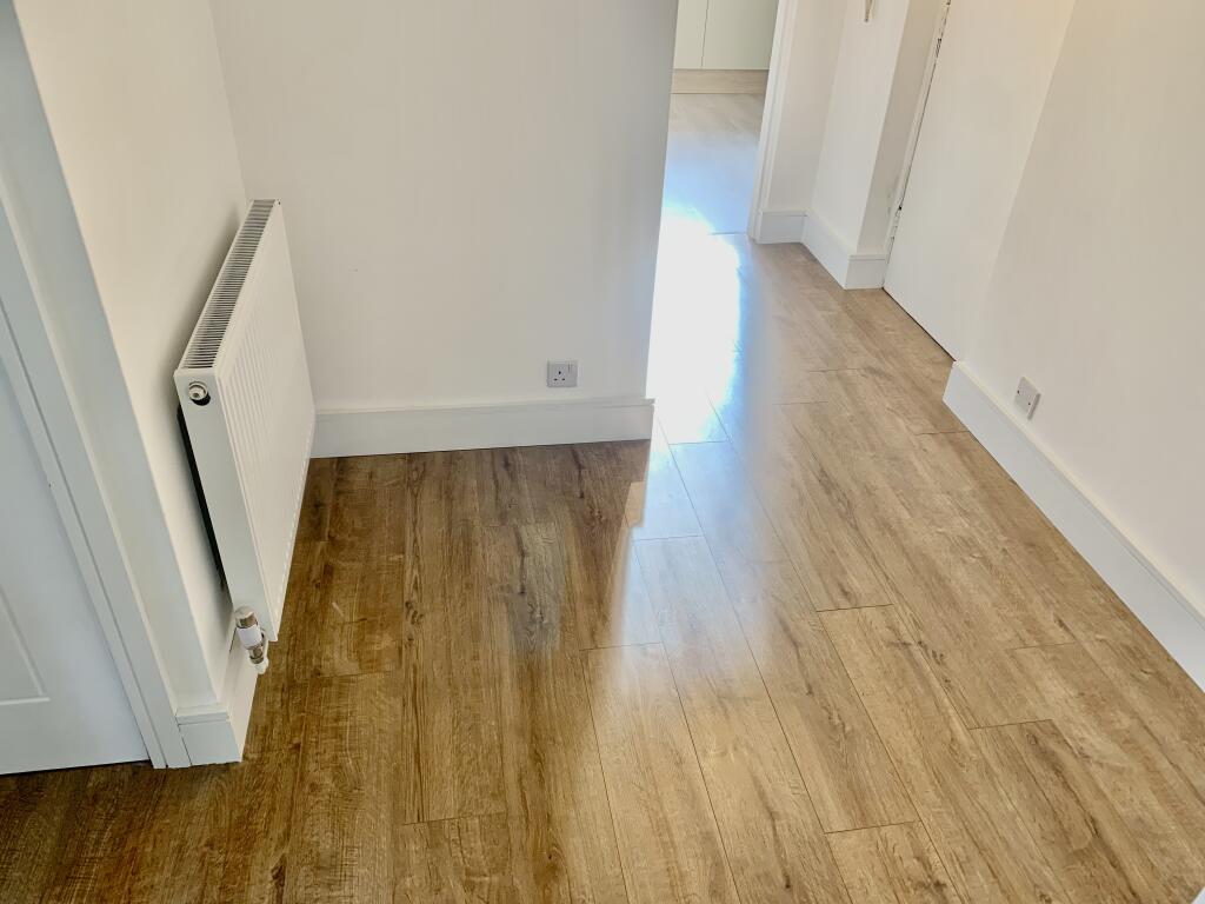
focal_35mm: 26
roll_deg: -2.1
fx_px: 905
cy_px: 452
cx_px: 602
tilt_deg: -34.8
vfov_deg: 53.1
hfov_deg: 67.3
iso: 100
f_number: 1.8
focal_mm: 4.25
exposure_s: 1/70
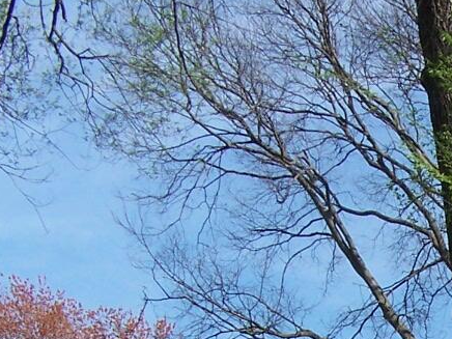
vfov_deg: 6.9
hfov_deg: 9.2
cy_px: 550
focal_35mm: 210
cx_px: 668
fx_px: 2742
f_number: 4.5
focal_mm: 9.8
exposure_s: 1/500
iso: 80
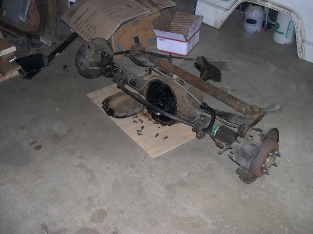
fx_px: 344
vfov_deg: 37.7
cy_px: 117
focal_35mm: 38
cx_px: 156
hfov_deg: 49.0
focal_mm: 8
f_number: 2.8
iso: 154
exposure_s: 1/60
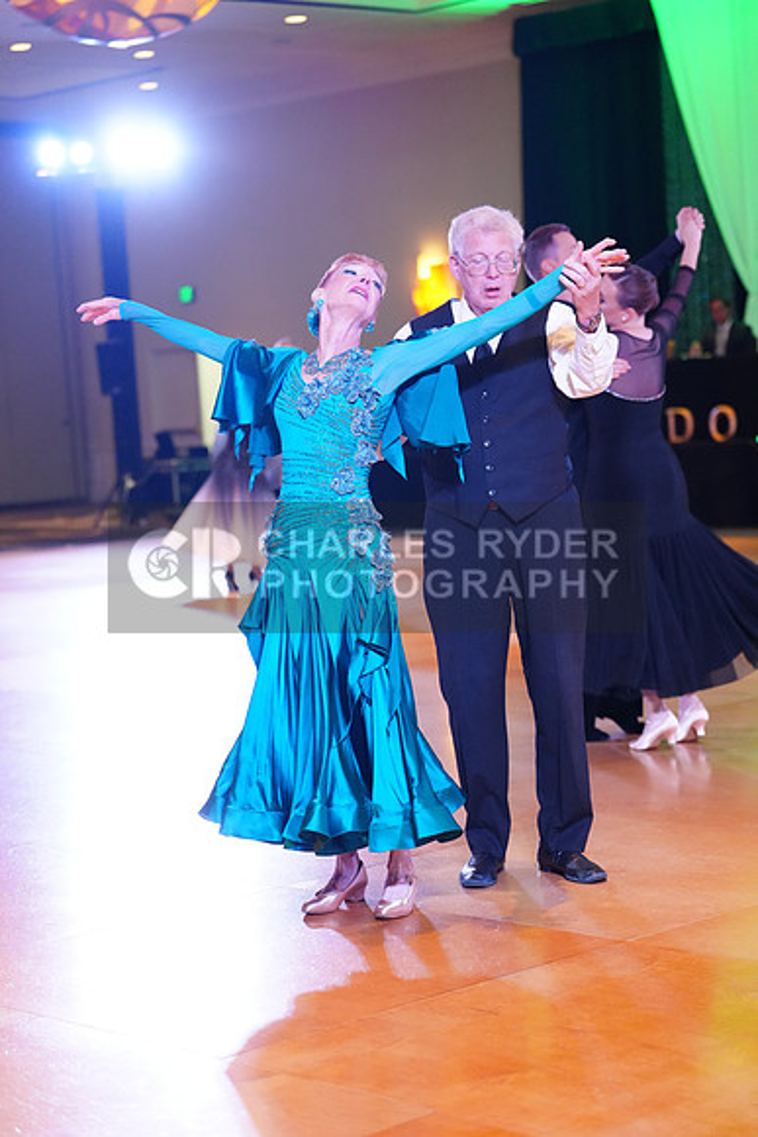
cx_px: 379
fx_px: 2399
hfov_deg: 18.0
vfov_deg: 26.6
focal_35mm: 76
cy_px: 568
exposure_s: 1/400
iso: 5000
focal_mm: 76
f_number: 2.8
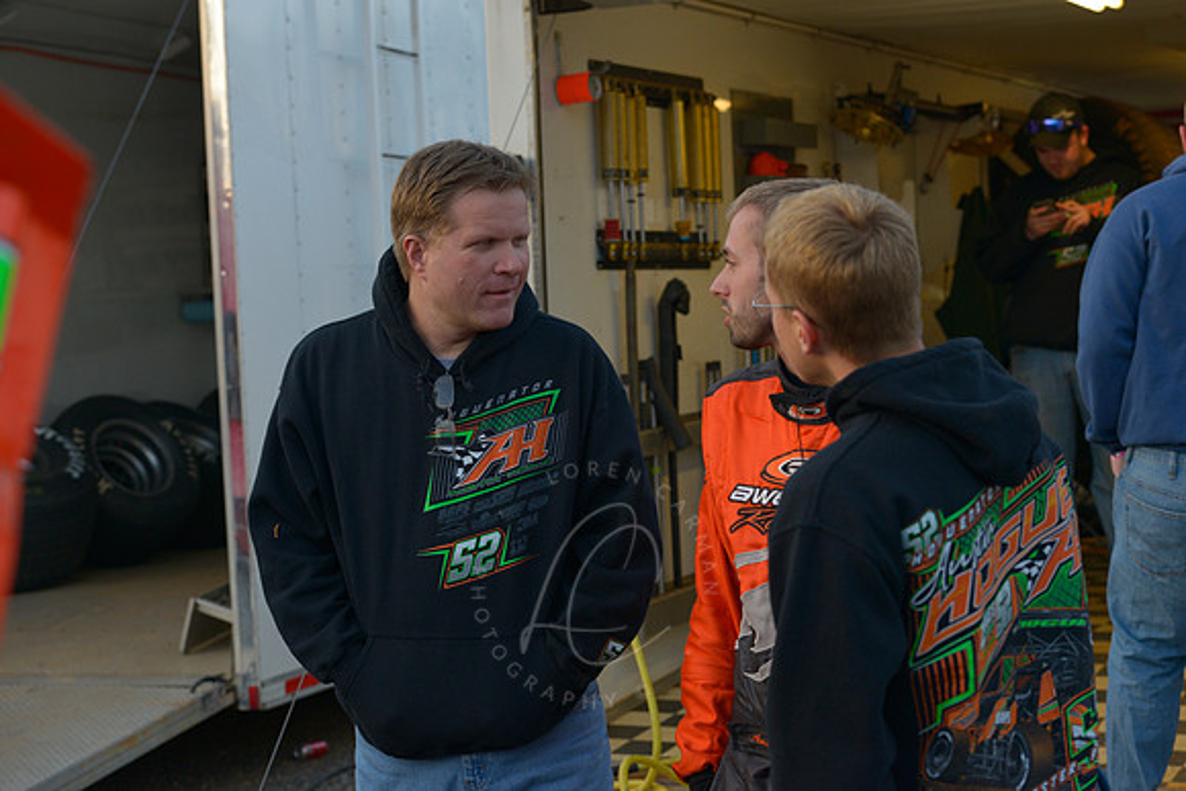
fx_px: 2307
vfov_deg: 19.5
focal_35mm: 70
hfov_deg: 28.8
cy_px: 396
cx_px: 593
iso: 800
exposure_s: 1/250
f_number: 5
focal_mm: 70
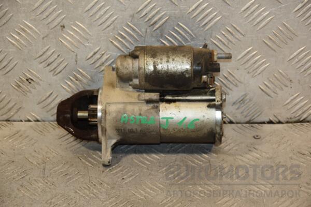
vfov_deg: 12.2
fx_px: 972
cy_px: 104
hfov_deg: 18.2
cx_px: 156
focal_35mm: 112
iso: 800
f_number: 5.3
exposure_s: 1/160
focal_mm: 75
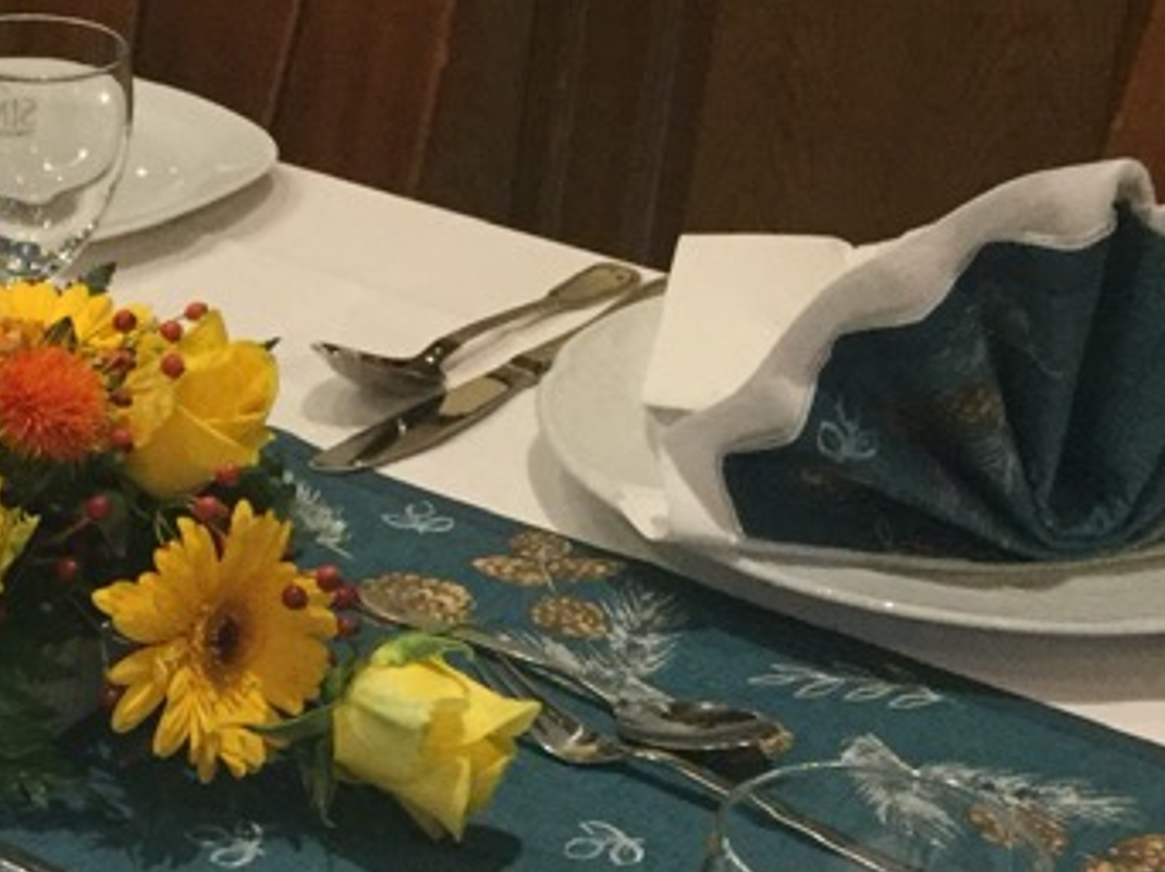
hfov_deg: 19.0
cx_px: -211
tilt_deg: -31.1
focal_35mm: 98
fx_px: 3296
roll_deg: -2.0
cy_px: 743
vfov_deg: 14.9
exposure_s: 1/33
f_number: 2.4
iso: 125
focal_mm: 3.3
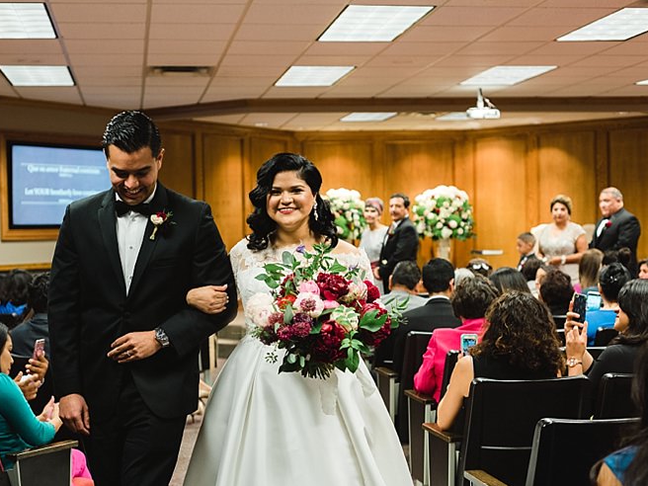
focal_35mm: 55
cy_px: 246
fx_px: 1030
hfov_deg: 34.9
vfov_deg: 26.6
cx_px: 284
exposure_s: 1/100
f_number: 3.5
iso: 1000
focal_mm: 50
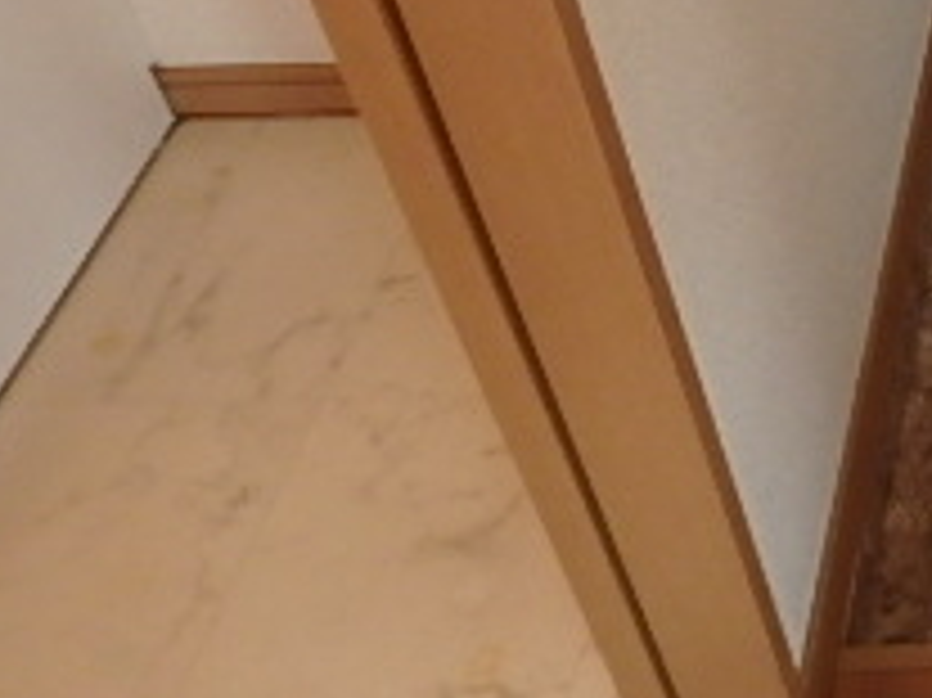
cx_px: 1391
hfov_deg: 23.8
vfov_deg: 19.9
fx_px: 1749
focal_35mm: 65
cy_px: -306
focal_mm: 3.7
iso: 320
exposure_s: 1/30
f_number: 3.5
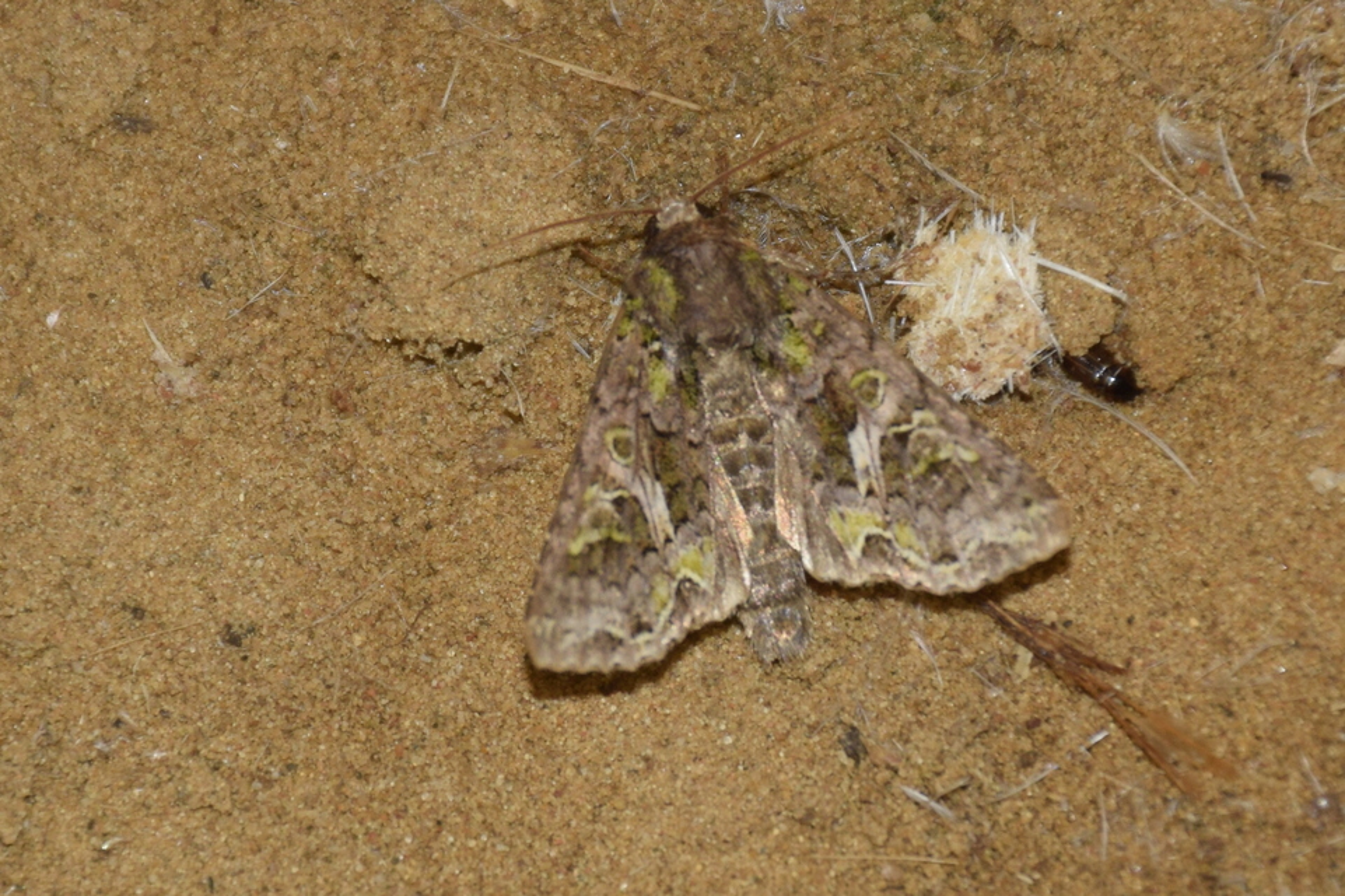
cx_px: 672
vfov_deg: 6.5
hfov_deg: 9.8
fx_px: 7843
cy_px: 448
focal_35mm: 210
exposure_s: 1/60
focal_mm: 140
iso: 320
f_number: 7.1
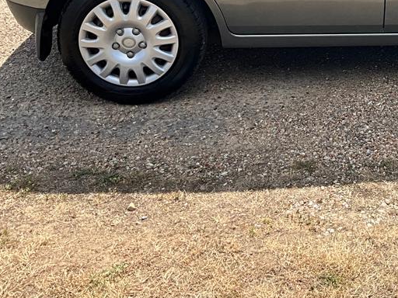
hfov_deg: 26.6
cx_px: 423
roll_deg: +0.9
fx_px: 782
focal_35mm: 68
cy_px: -43
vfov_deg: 20.5
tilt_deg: -17.3
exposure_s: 1/842
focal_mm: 3
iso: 25
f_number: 1.8
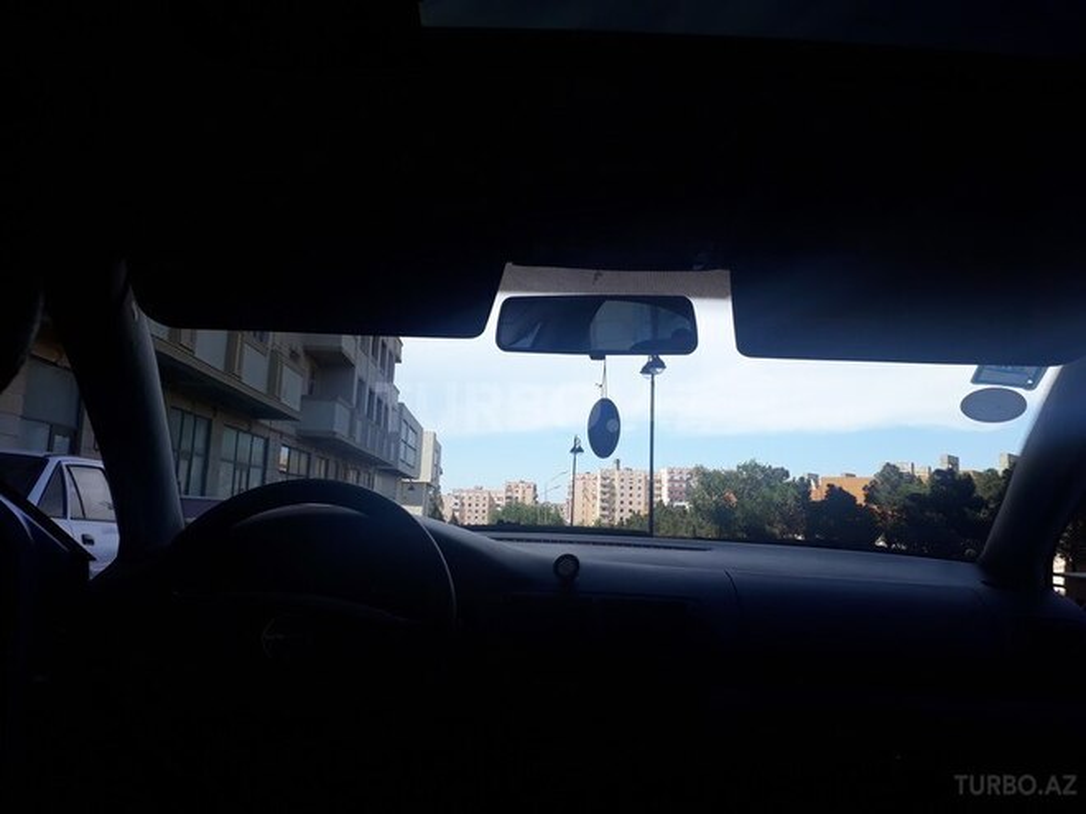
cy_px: 407
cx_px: 543
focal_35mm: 27
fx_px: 847
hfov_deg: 65.3
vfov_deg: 51.4
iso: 40
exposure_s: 1/789
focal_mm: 3.6
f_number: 1.9
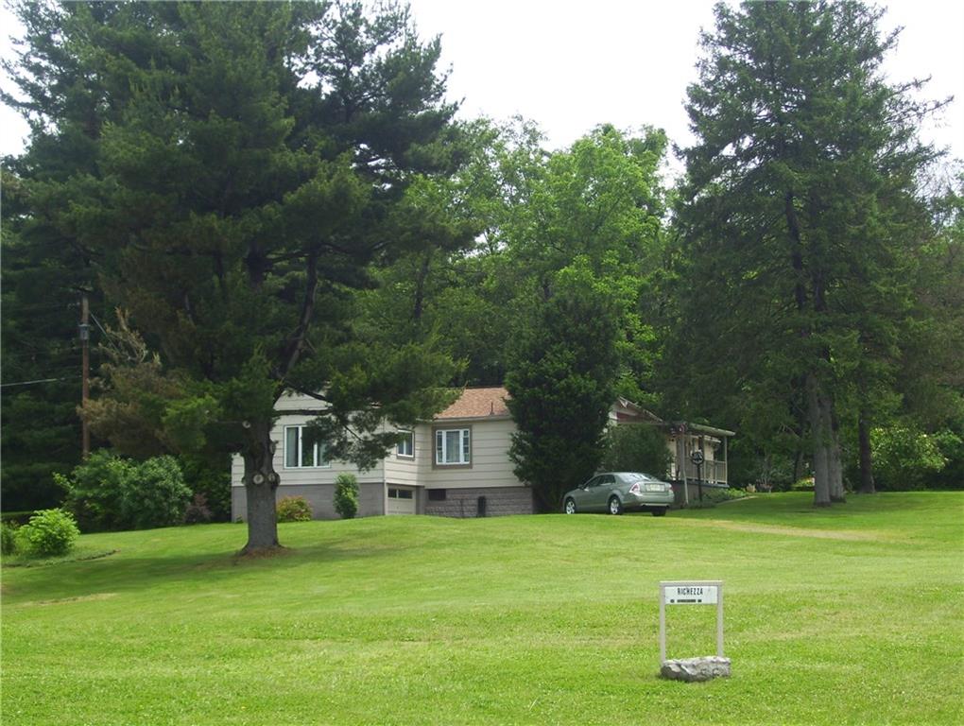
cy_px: 363
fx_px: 1952
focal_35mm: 70
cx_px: 482
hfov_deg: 27.7
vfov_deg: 21.1
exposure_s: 1/400
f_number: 4
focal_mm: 11.6
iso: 80
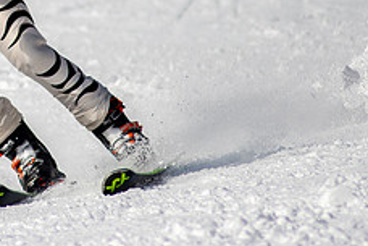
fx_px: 13830
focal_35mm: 1353
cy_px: -53
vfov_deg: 1.0
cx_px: -73
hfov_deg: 1.5
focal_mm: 300
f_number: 2.8
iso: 100
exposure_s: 1/6400
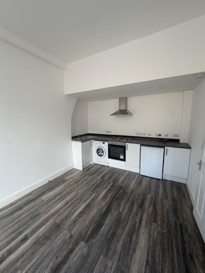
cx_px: 102
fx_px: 111
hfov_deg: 85.7
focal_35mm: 14
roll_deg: +1.5
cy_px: 136
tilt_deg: -10.3
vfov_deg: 102.1
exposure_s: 1/121
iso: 125
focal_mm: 2.22
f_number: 2.2
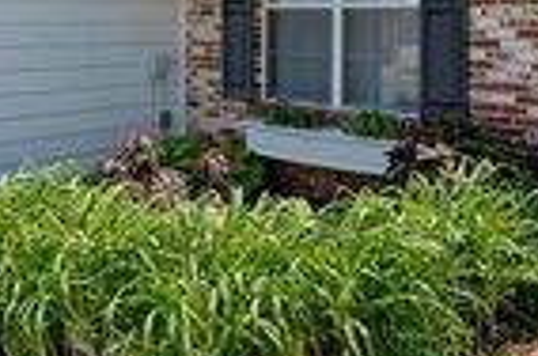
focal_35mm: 53
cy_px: 13
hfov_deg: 37.5
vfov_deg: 24.4
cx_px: 299
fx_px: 790
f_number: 7.1
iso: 250
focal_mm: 10
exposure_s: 1/2500
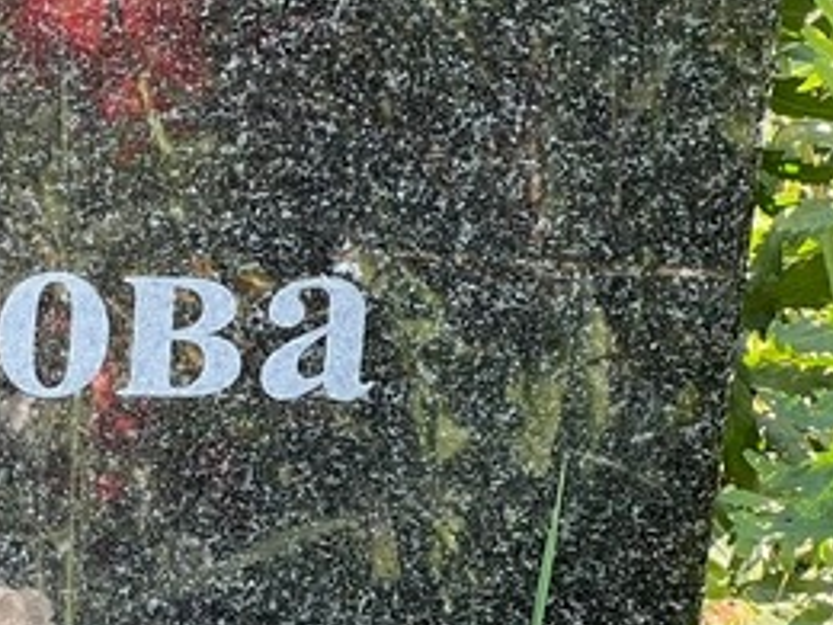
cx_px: -416
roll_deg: +0.5
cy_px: 487
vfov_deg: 6.3
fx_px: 5703
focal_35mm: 237
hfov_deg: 8.2
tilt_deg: -31.1
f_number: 2.8
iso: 50
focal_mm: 9
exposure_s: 1/99
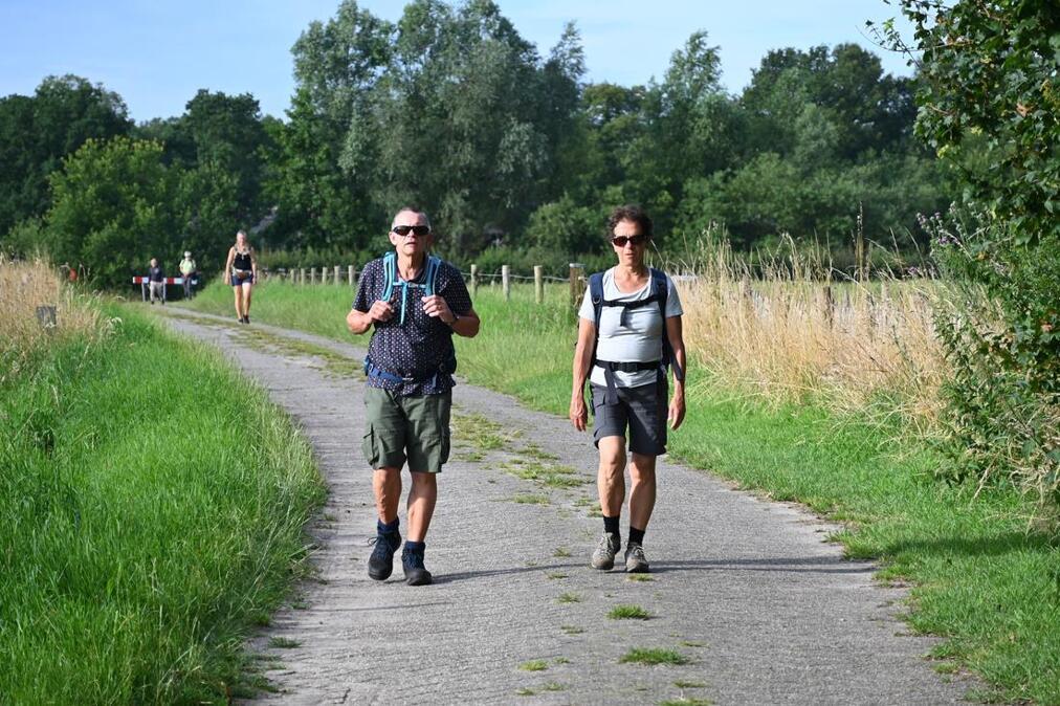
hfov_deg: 14.0
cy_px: 353
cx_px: 530
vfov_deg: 9.3
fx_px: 4327
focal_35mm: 147
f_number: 5.6
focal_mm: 98
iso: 100
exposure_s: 1/250
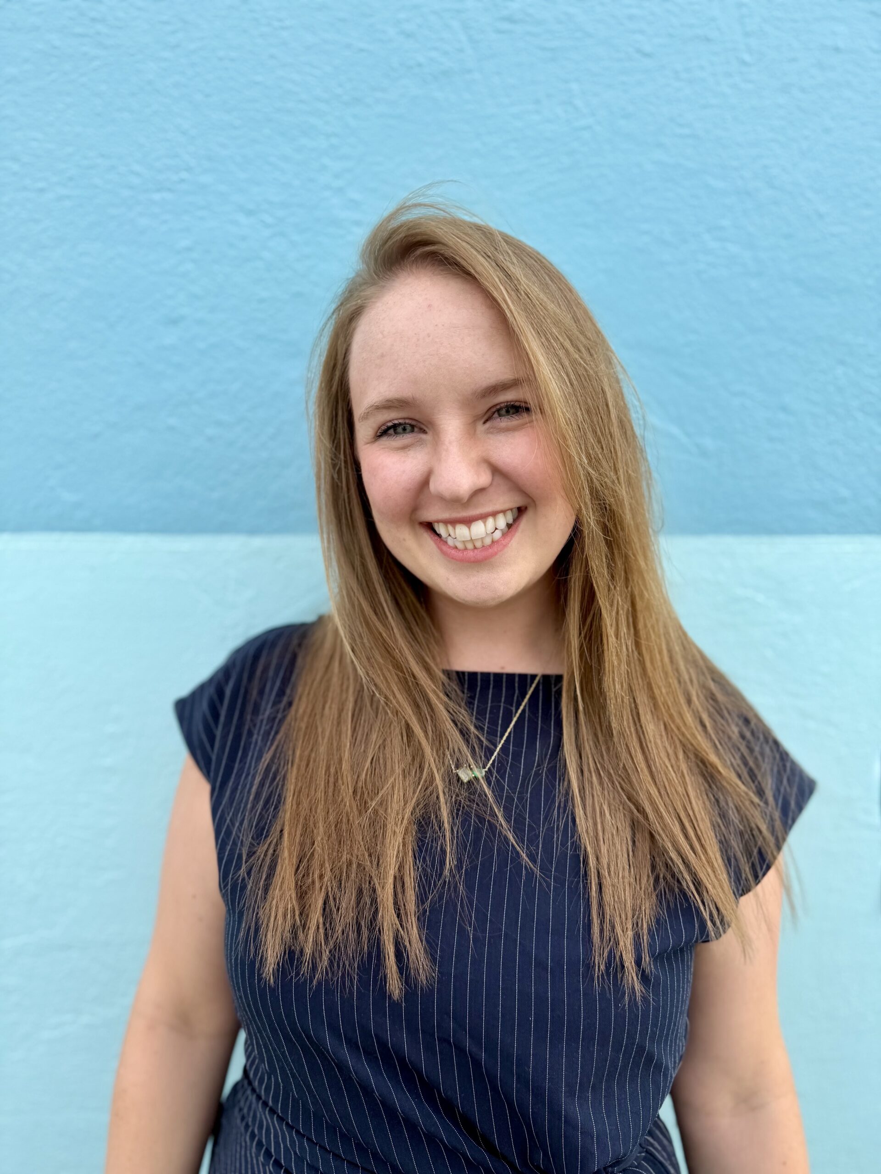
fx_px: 814
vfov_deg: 71.6
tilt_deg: -7.9
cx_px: 440
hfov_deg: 56.8
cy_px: 587
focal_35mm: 24
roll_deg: -0.3
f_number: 1.78
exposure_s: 1/1156
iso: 80
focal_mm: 6.76
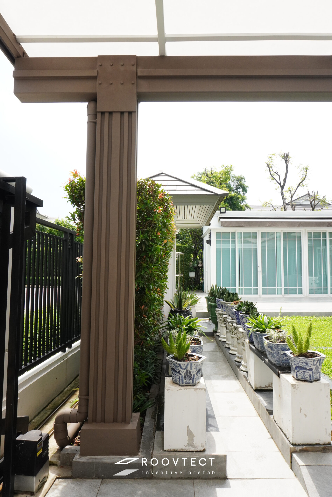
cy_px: 248
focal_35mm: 24
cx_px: 166
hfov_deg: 53.1
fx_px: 332
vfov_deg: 73.7
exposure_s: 1/400
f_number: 10
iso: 800
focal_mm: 16
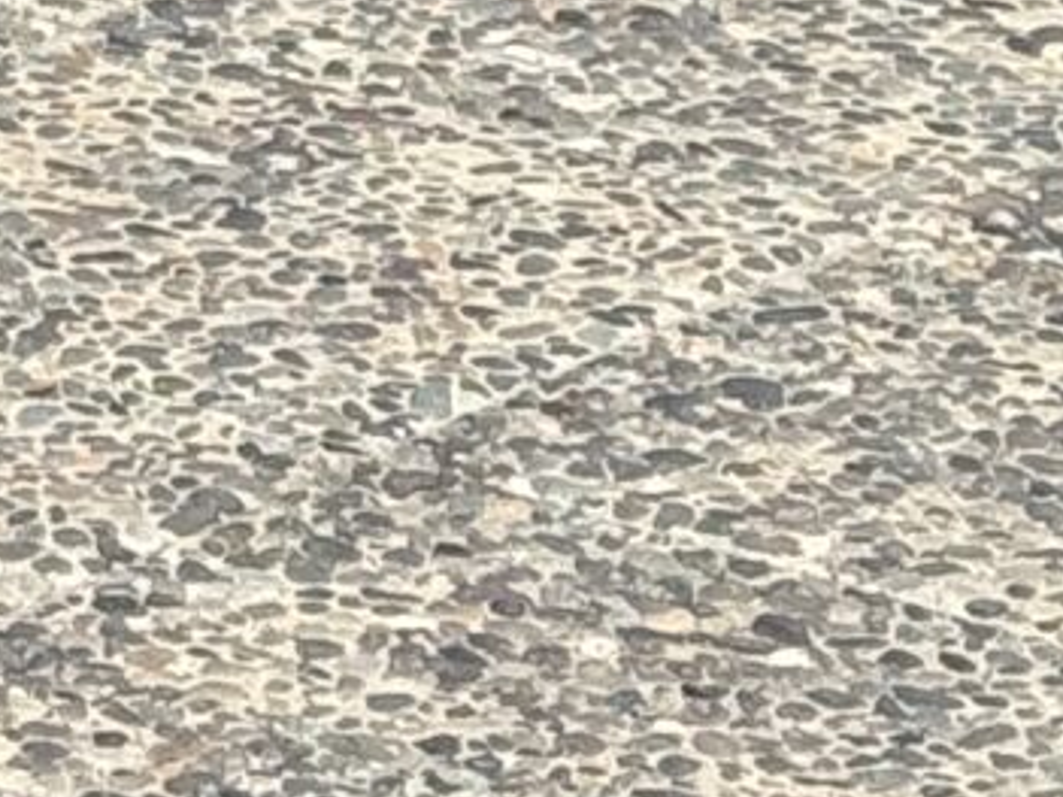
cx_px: -1717
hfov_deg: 5.4
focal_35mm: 350
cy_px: -1842
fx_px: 10744
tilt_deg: -6.0
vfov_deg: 4.1
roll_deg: -0.1
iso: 64
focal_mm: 6.76
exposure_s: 1/598
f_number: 1.78
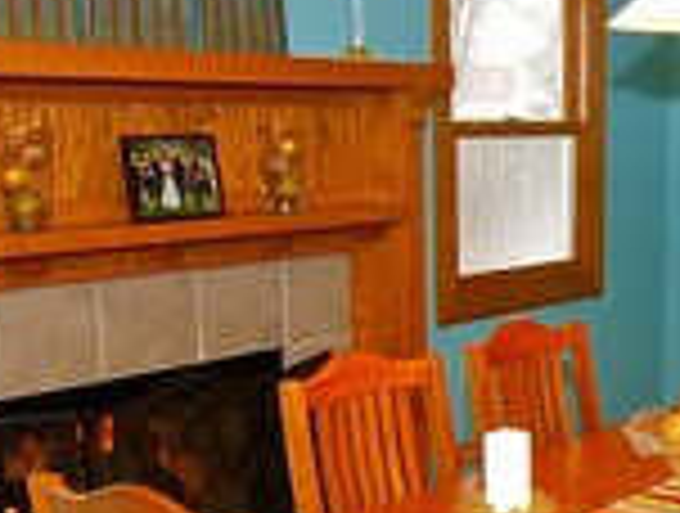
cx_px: 689
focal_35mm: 61
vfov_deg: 24.1
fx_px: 1201
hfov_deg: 29.4
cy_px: 315
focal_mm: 10
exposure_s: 1/60
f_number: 4
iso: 320
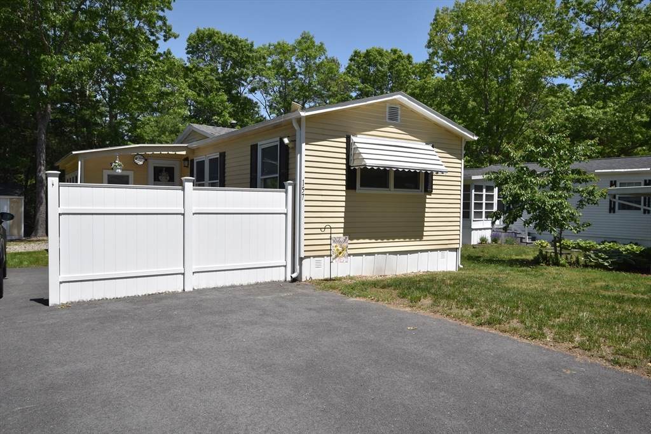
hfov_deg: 67.4
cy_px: 217
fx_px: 488
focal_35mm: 27
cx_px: 326
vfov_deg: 47.9
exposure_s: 1/400
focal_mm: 18
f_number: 10
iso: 200
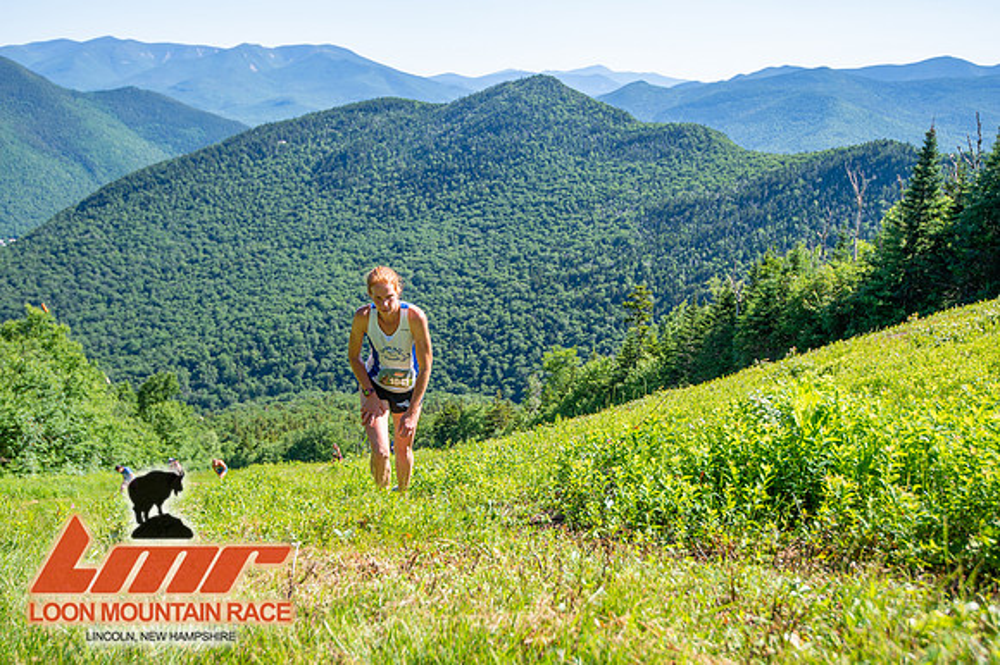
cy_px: 332
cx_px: 500
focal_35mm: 35
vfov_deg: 37.8
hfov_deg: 54.5
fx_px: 972
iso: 100
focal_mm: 35
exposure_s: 1/250
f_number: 5
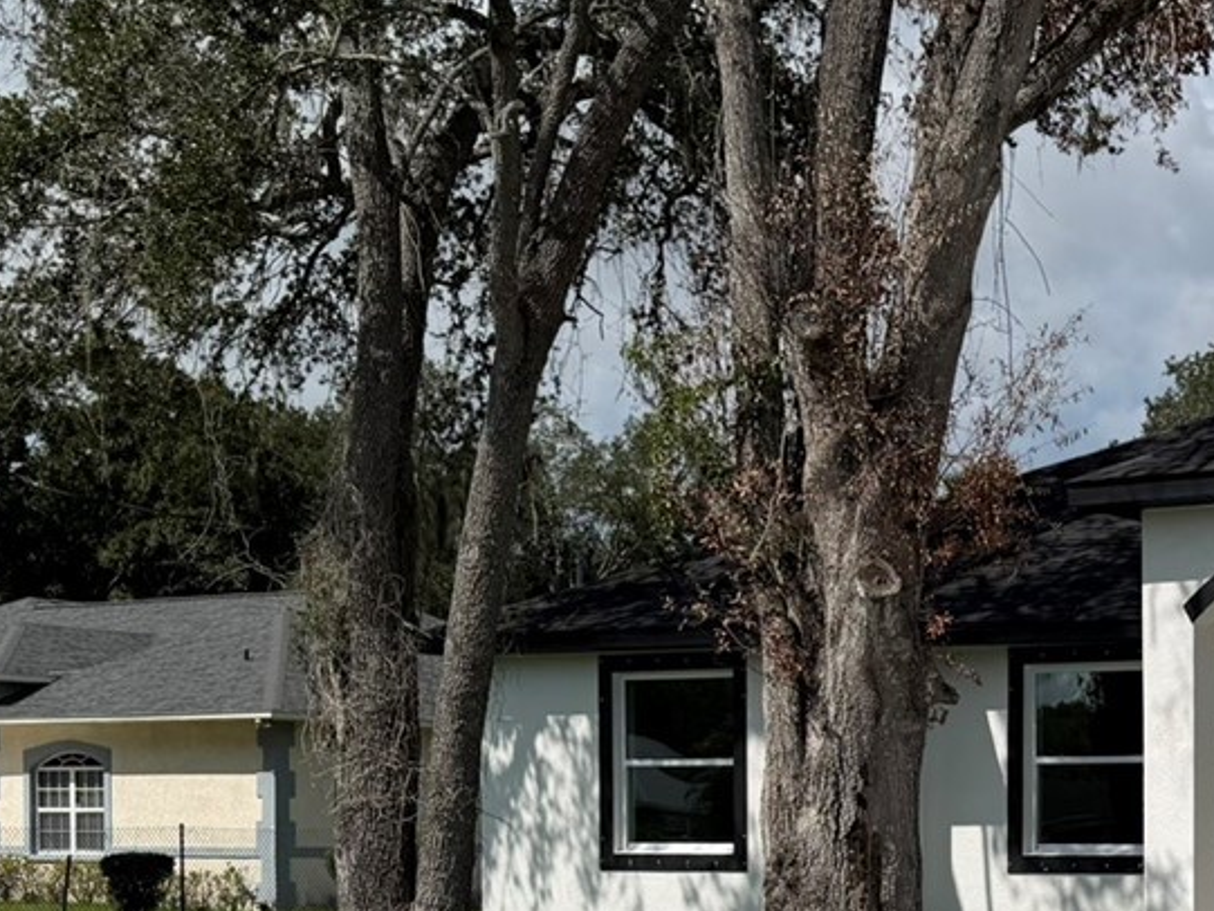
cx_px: 1189
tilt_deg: -1.7
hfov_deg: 26.1
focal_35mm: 71
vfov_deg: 20.1
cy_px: 907
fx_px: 2491
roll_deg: +0.2
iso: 80
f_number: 1.78
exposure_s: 1/9091
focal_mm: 6.76
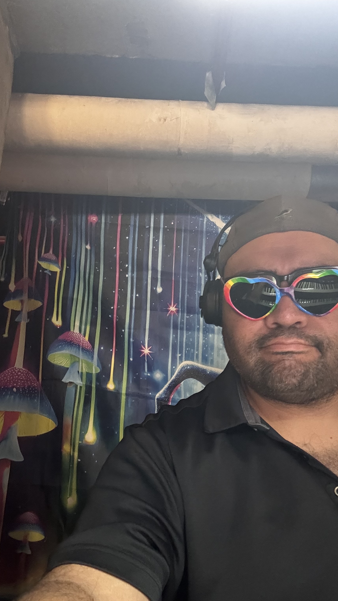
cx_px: 188
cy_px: 298
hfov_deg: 35.6
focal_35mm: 33
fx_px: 526
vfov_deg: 59.5
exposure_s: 1/23
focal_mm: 2.69
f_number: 1.9
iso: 640
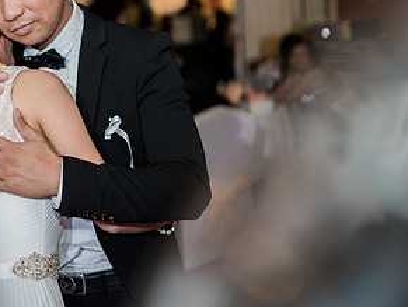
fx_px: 791
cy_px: 88
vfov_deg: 21.8
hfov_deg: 27.7
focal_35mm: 67
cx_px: 27
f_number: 1.4
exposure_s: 1/200
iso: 250
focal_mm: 35
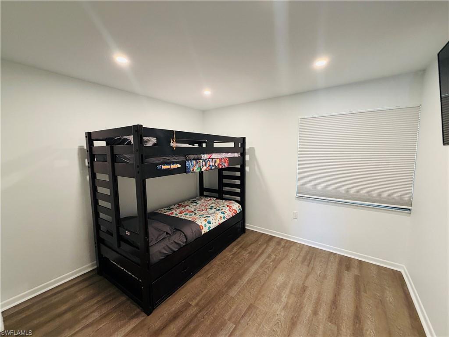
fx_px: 182
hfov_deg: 102.1
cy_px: 168
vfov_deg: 85.7
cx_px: 224
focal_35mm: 14
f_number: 2.2
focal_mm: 2.22
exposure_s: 1/60
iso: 320
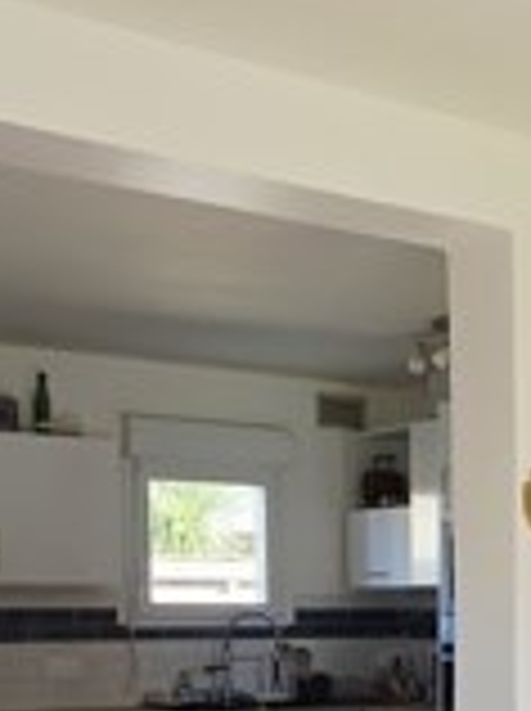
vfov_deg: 27.6
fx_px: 1354
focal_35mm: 66
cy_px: 720
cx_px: 612
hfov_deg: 20.9
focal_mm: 2.2
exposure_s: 1/100
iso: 25
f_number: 1.9
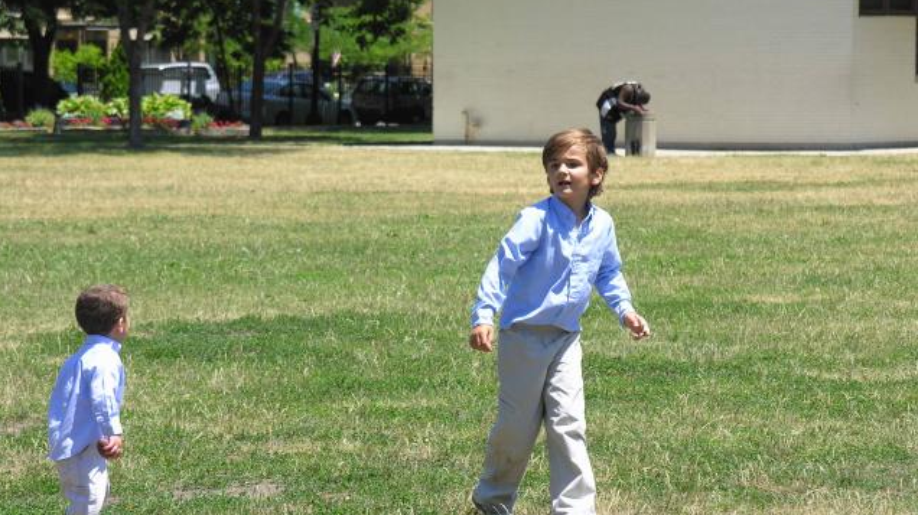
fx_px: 4671
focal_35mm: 192
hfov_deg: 11.2
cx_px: 458
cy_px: 307
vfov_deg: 6.3
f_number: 4
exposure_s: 1/310
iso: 50
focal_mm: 44.5
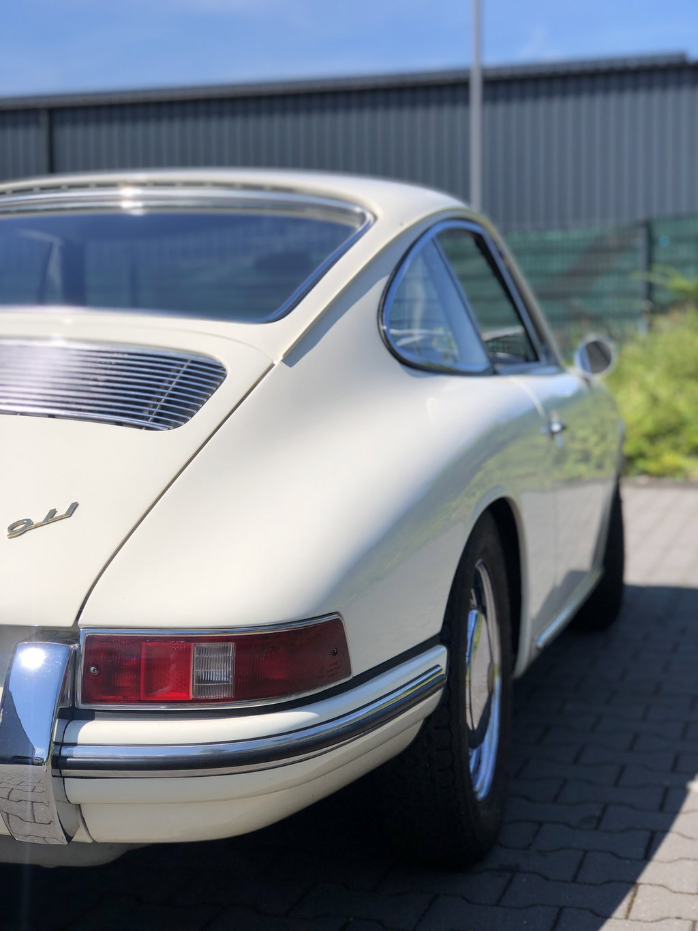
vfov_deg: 33.8
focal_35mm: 57
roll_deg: +1.2
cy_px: 466
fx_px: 1532
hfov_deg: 25.7
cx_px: 349
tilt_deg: -2.8
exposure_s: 1/1171
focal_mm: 6.6
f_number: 2.8
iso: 20
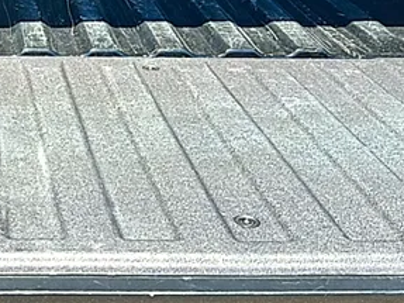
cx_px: -32
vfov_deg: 23.1
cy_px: 2
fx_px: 712
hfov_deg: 28.9
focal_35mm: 61
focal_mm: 6.86
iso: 80
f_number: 1.78
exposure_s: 1/730
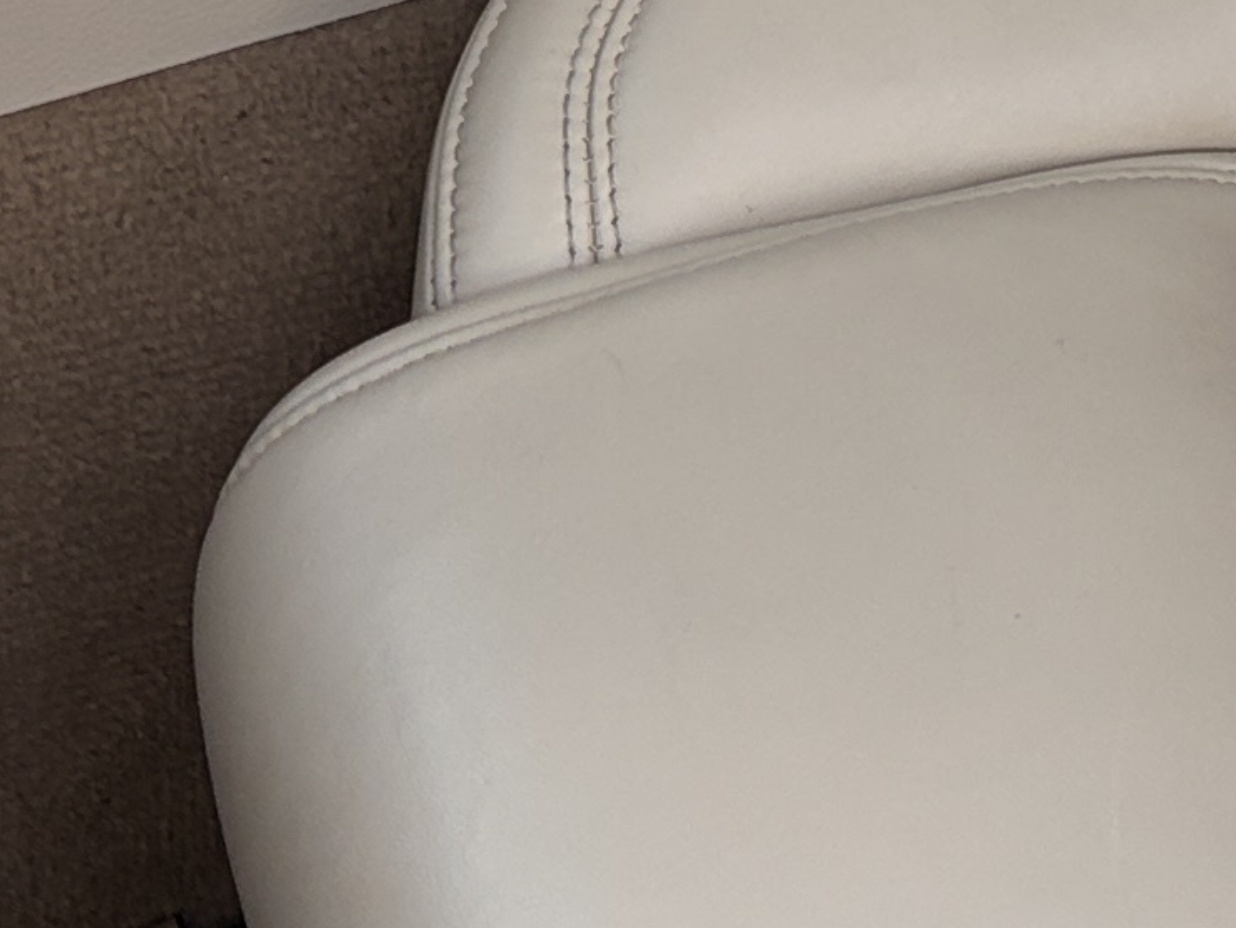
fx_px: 5072
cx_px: 1556
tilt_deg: -27.7
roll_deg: +3.3
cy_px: -1303
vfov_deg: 9.3
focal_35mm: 142
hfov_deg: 13.4
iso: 80
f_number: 1.6
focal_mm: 5.96
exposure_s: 1/122
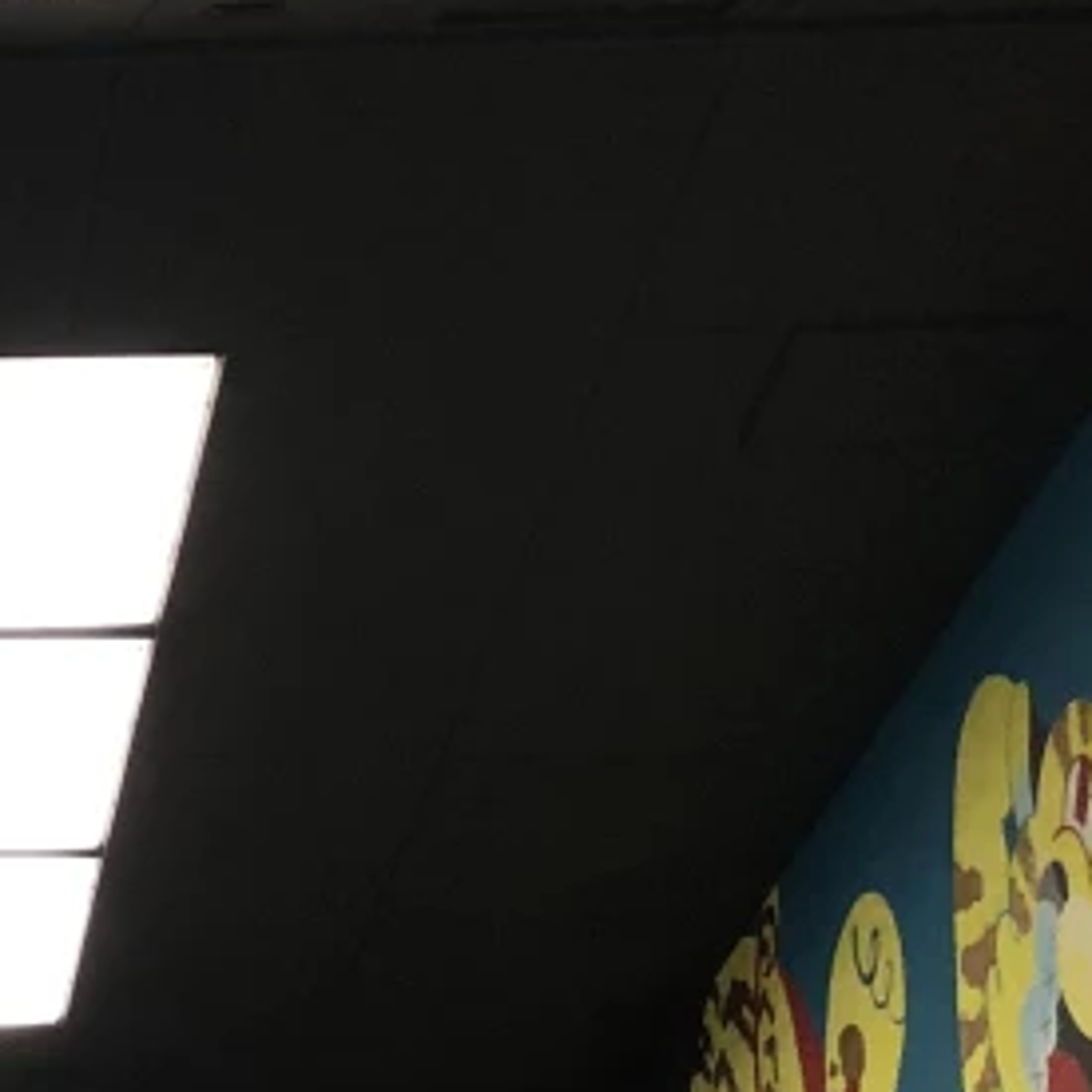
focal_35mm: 108
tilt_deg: -1.6
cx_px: -1175
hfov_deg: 13.5
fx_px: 3855
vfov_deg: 16.1
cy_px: 790
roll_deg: +0.6
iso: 40
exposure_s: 1/30
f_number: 1.8
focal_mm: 4
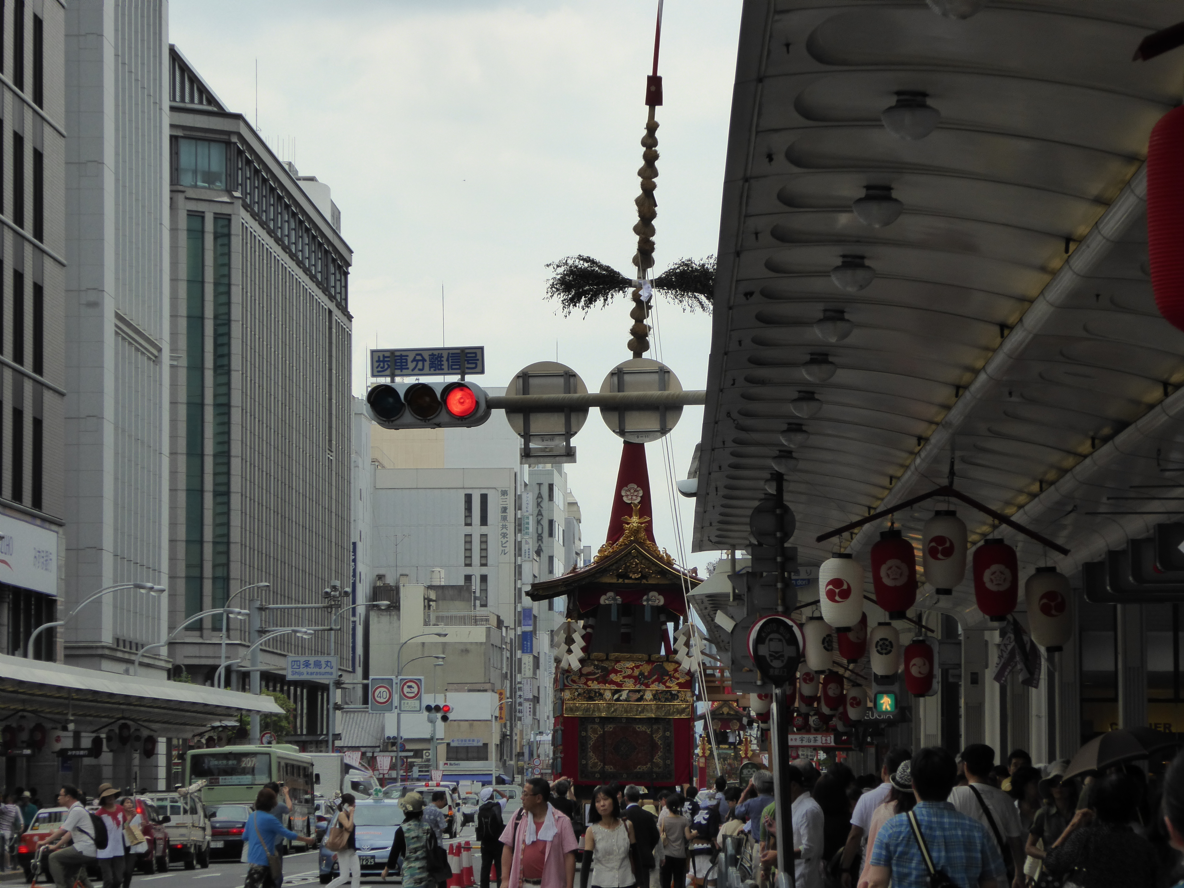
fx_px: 5438
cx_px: 592
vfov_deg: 9.3
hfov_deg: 12.4
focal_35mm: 159
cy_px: 444
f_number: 5.4
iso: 200
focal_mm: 25.6
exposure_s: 1/640
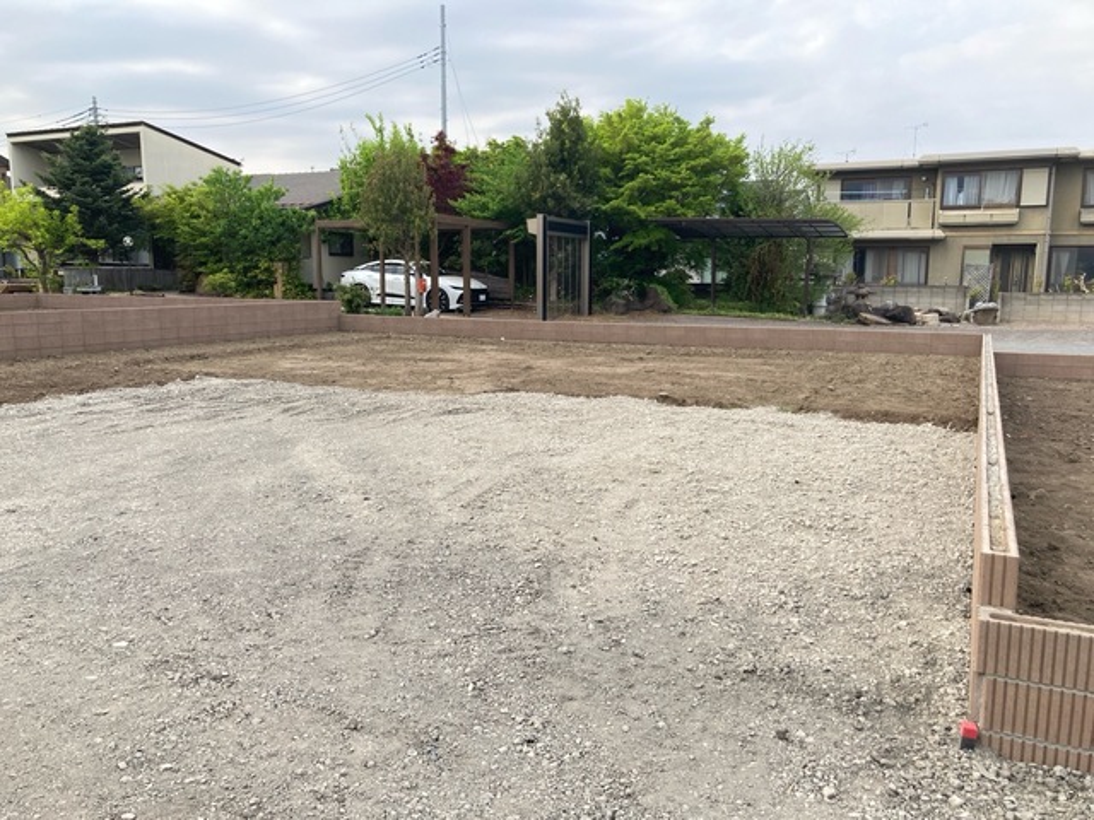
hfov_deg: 63.4
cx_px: 547
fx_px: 885
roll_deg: -1.1
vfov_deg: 49.7
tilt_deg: -7.6
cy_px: 410
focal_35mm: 28
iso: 20
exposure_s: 1/674
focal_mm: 3.99
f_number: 1.8
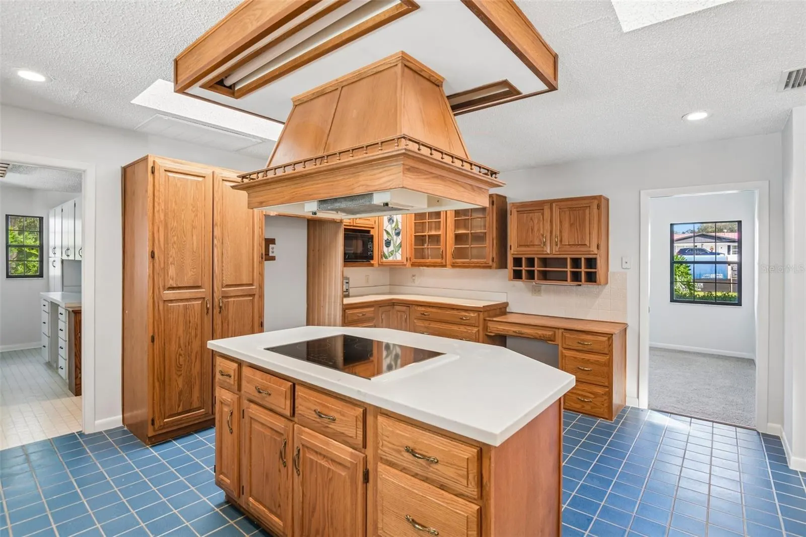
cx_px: 403
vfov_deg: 70.4
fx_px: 381
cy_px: 268
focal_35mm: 17
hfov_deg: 93.3
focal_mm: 17
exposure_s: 1/10
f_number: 8
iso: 400
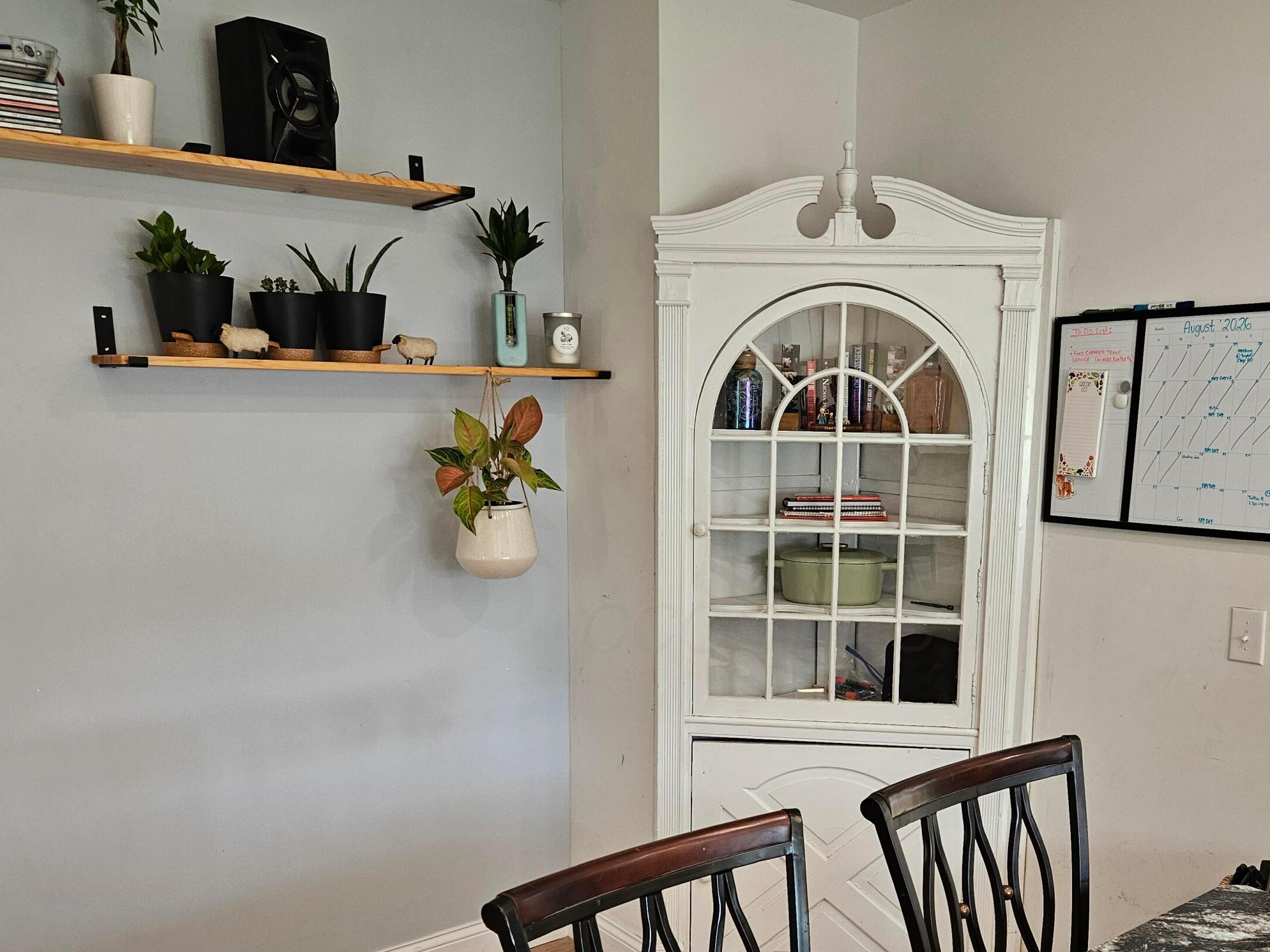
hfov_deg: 56.4
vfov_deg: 43.6
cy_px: 626
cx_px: 759
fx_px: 1174
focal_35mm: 32
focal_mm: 5.4
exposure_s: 1/120
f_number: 1.8
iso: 125
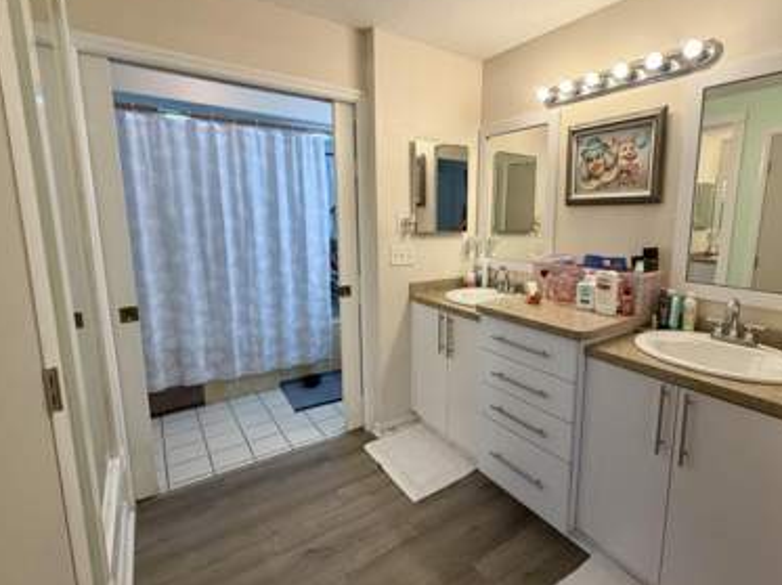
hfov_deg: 87.0
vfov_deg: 71.5
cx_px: 459
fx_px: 406
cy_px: 278
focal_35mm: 18
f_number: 2.2
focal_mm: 2.22
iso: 160
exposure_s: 1/120
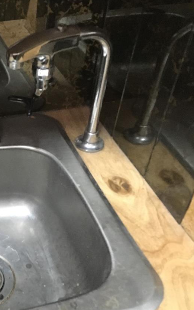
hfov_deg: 23.0
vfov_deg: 38.0
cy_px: 192
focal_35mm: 53
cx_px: -20
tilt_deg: -41.7
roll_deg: -1.0
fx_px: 448
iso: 500
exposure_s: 1/15
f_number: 2.2
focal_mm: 4.15
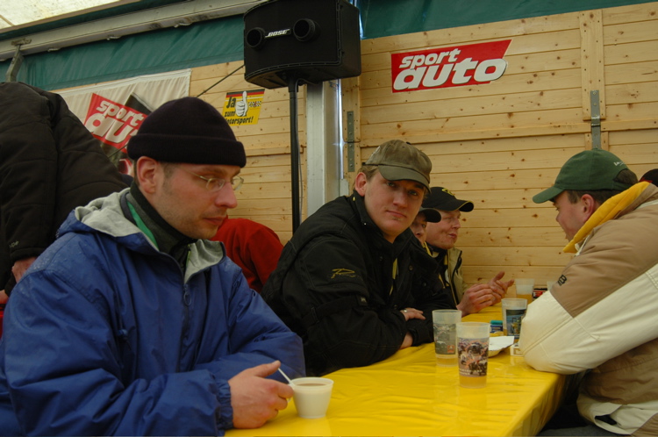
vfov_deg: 36.8
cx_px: 329
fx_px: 657
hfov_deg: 53.2
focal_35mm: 36
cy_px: 218
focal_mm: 24
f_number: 3.5
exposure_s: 1/100
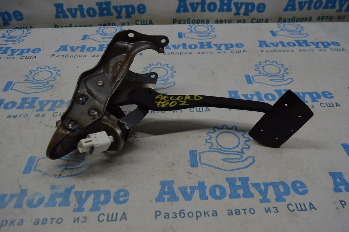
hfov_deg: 62.0
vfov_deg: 43.5
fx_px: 291
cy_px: 116
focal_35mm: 30
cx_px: 174
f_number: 5.6
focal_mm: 20
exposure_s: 1/125
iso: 400
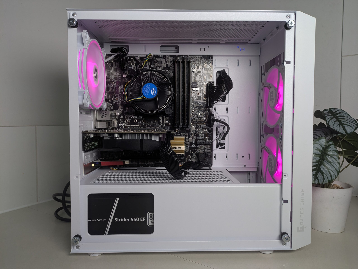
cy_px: 134
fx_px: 259
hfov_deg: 69.4
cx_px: 179
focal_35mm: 25
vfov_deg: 54.9
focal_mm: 5.43
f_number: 1.89
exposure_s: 1/140
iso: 40
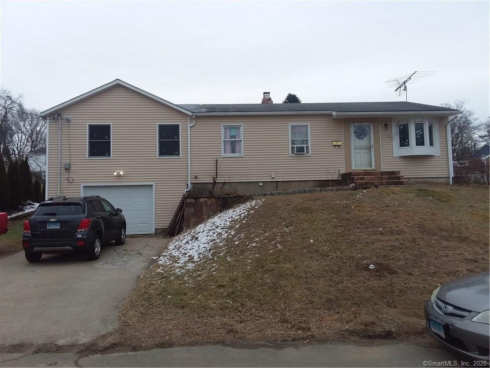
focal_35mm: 27
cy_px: 184
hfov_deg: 65.3
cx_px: 245
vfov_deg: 51.4
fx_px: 382
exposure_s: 1/178
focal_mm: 2.91
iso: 50
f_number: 1.9
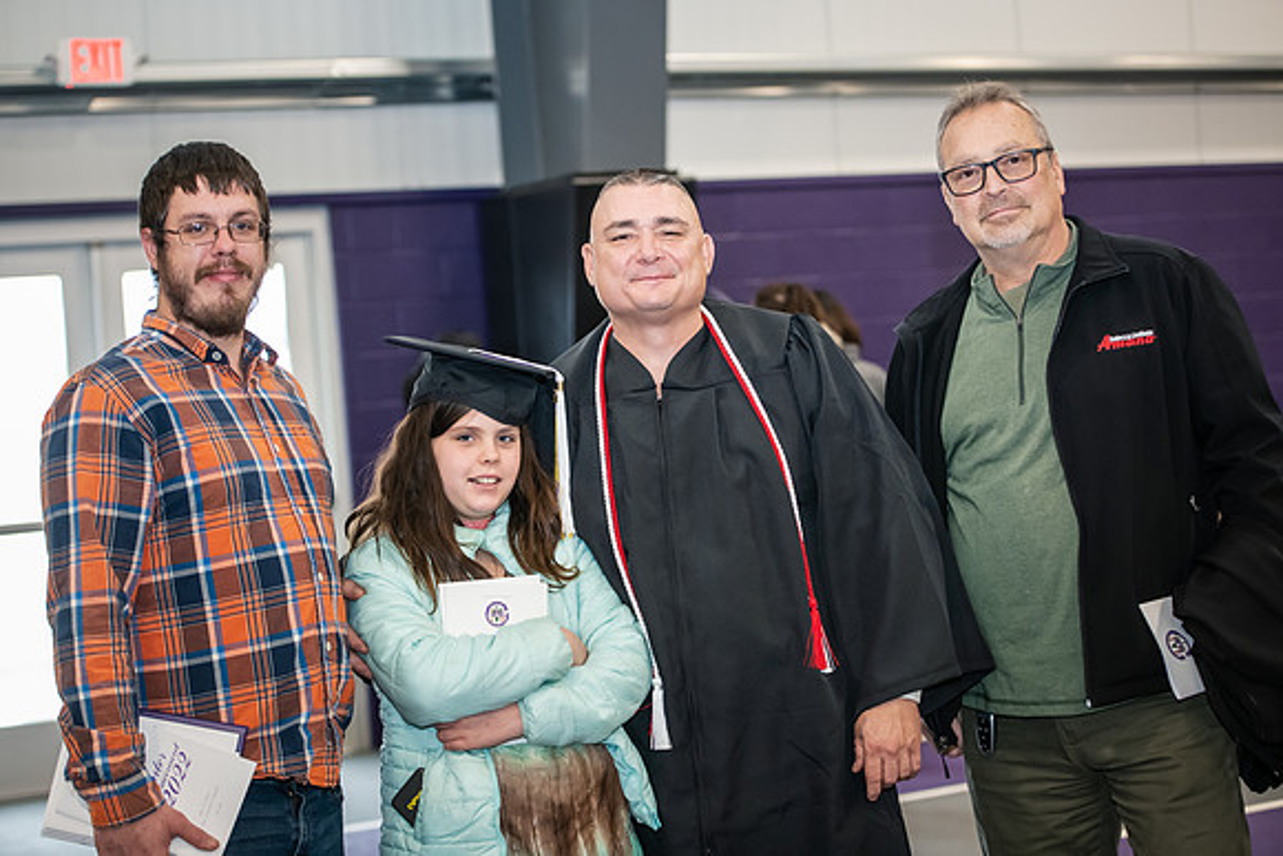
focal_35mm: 70
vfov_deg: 19.5
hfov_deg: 28.8
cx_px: 642
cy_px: 428
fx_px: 2495
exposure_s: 1/200
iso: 2000
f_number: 3.2
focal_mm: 70
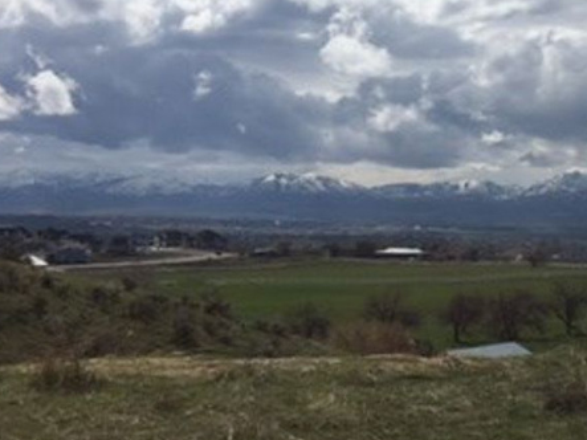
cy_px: 201
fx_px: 1136
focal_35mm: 67
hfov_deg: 27.9
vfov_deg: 21.9
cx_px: 533
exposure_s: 1/7937
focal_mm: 4.15
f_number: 2.2
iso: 32
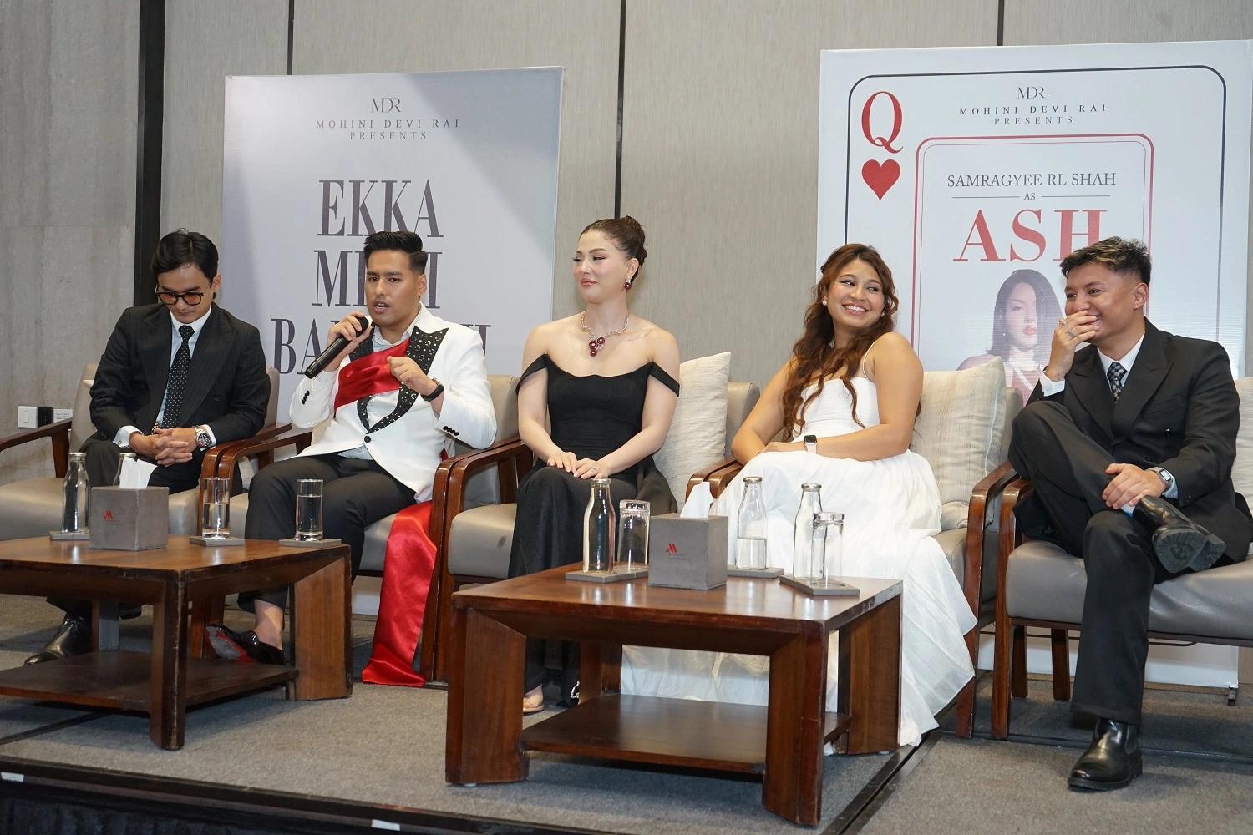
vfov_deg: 28.1
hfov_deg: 41.1
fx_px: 1671
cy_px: 418
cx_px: 626
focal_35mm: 48
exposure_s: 1/125
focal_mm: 48
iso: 1600
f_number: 5.6
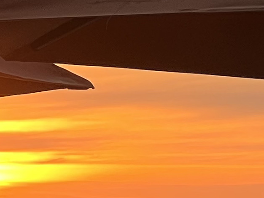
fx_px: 3754
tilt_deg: -0.3
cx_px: 54
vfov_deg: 3.0
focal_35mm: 492
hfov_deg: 4.0
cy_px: 308
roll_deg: +0.6
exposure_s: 1/135
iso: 32
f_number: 2.8
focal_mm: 9
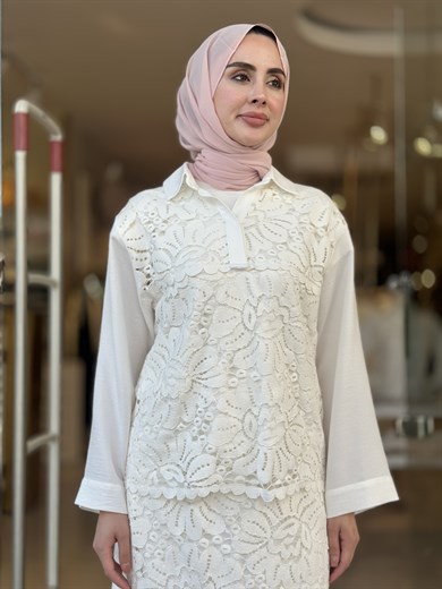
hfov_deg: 30.3
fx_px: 817
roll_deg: -0.9
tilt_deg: +2.5
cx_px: 221
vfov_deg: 39.7
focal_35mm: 48
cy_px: 294
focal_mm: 6.86
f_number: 1.78
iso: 80
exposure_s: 1/1289
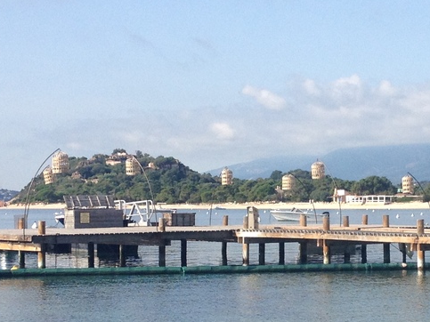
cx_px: 357
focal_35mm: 116
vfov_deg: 12.7
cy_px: 240
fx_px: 1441
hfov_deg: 16.8
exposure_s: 1/1623
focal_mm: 4.28
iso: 64
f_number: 2.4
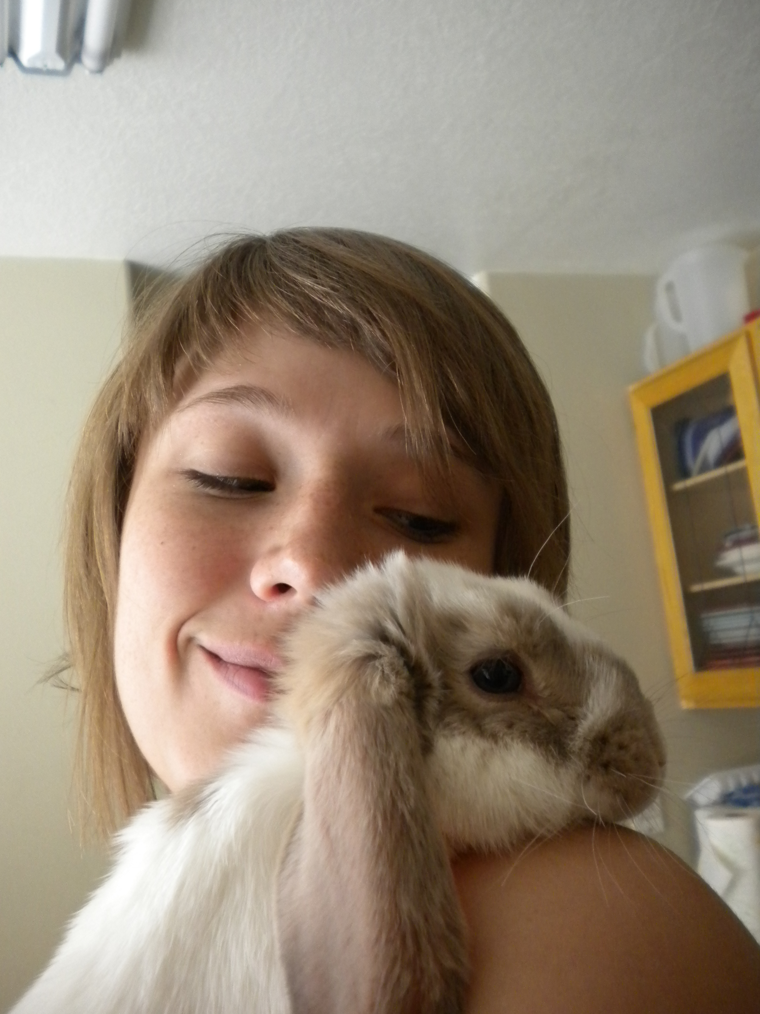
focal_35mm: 35
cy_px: 507
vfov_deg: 52.6
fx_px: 1025
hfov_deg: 40.7
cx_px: 380
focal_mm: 6.3
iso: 400
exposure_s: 1/94.6
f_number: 3.1
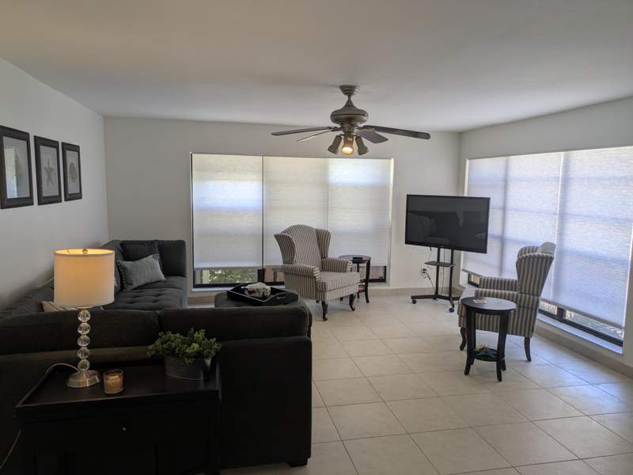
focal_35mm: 25
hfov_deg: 69.4
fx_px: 457
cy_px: 238
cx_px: 316
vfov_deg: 54.9
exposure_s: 1/120
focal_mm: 5.43
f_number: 1.89
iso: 48
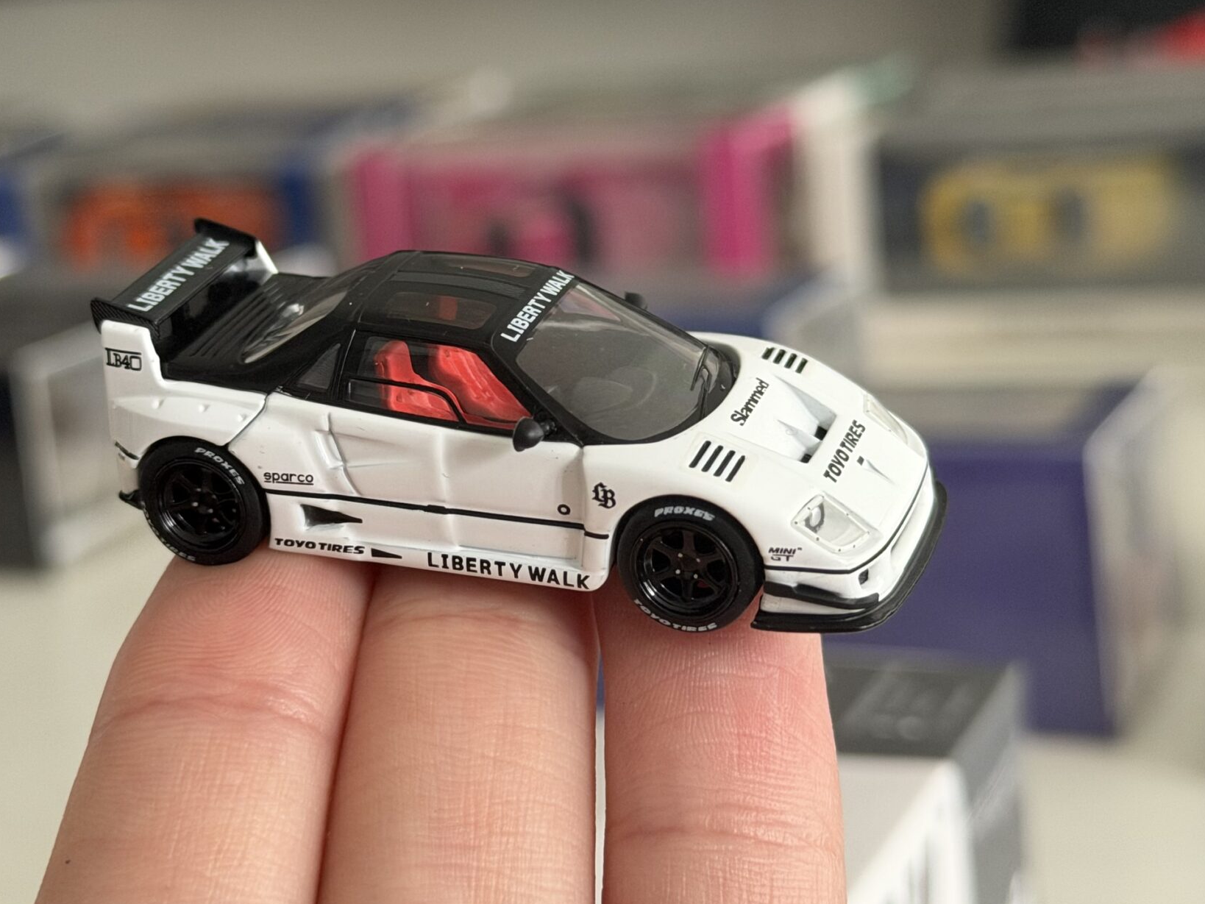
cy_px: 396
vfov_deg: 19.6
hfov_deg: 25.9
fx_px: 2611
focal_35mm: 75
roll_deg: +6.1
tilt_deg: -13.0
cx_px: 467
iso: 250
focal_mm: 6.76
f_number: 1.78
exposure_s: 1/60
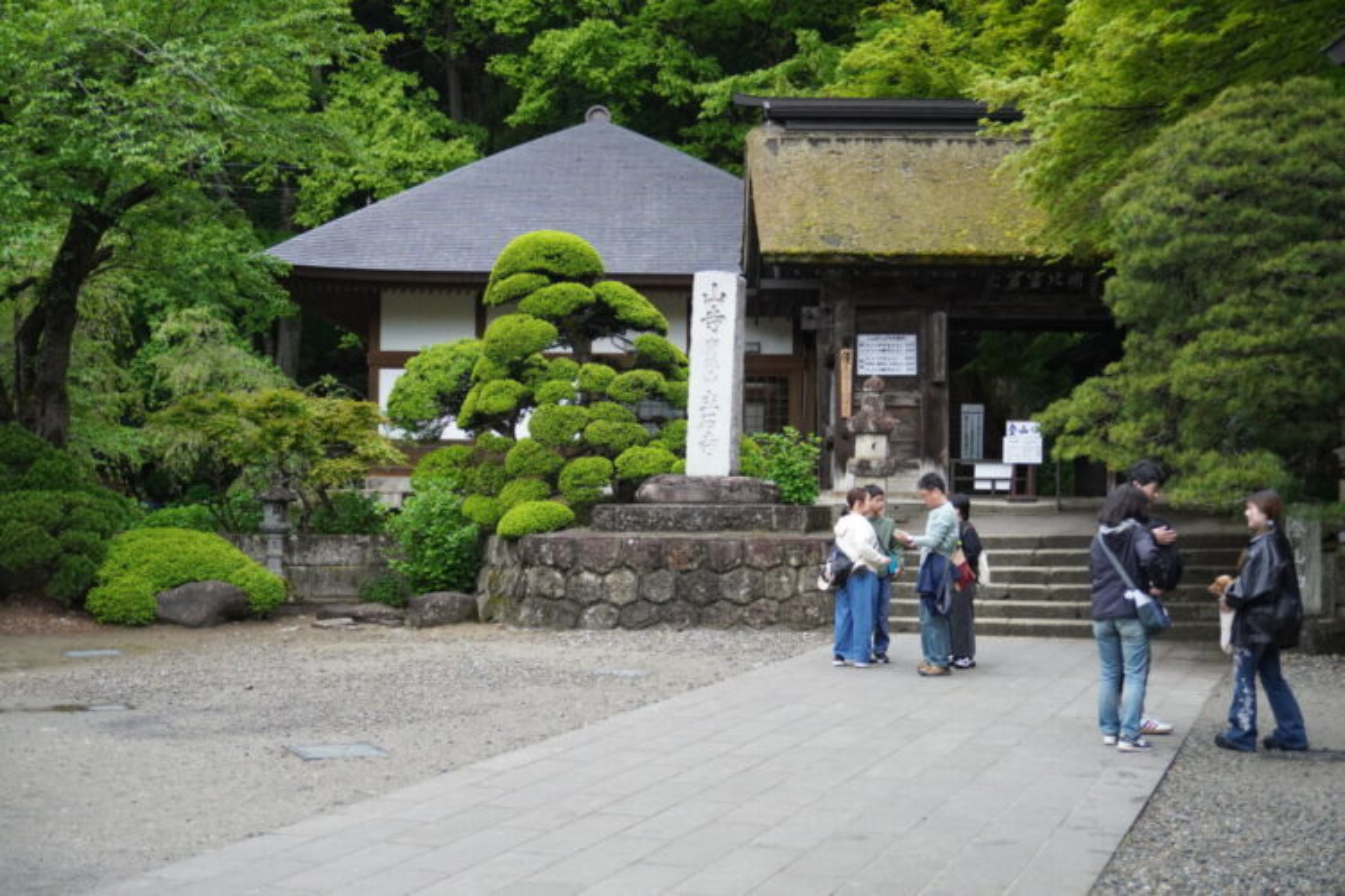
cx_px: 672
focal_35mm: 45
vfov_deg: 29.9
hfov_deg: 43.6
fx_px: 1681
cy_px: 448
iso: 1250
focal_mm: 30
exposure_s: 1/160
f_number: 5
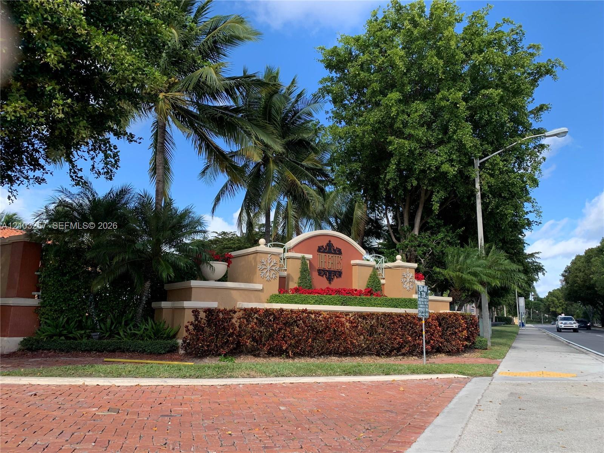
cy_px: 226
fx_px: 454
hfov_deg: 67.3
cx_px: 302
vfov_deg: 53.1
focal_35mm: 26
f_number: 1.8
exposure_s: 1/928
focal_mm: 4.25
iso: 25
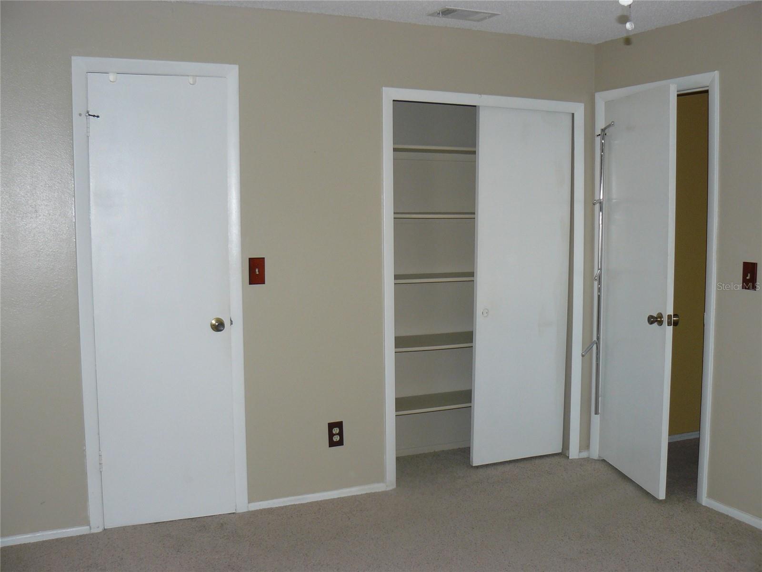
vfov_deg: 39.7
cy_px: 286
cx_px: 381
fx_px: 792
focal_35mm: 36
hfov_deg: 51.4
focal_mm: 6
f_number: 2.8
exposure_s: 1/30
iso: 100
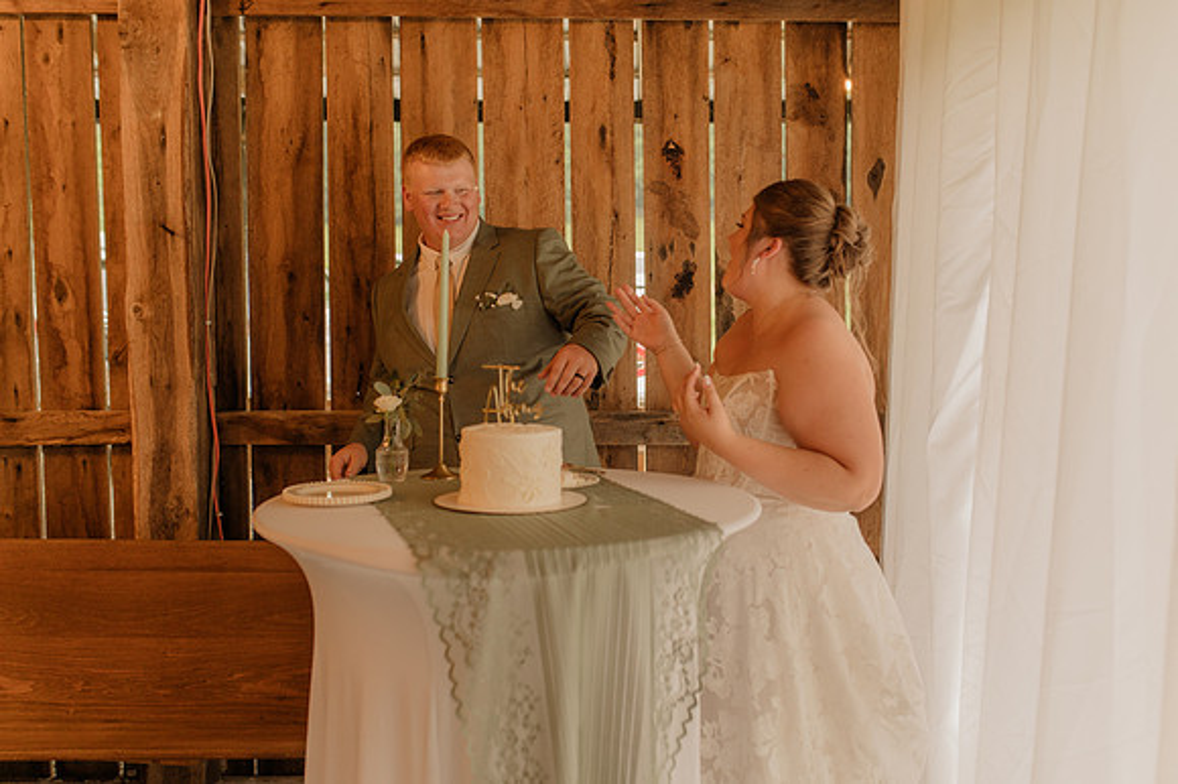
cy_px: 352
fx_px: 1281
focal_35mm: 39
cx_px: 656
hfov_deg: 49.3
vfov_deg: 34.0
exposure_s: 1/200
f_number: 2.5
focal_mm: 35
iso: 640
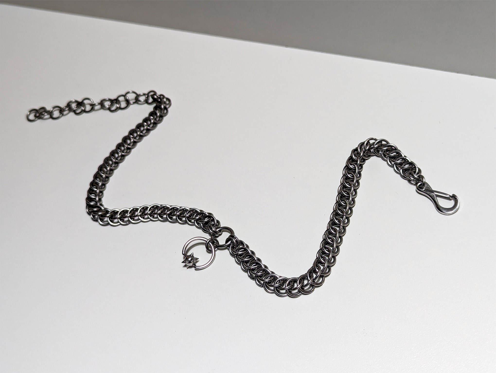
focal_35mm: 48
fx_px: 689
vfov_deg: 30.3
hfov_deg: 39.6
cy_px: 186
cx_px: 248
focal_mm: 6.81
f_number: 1.85
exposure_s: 1/120
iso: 65
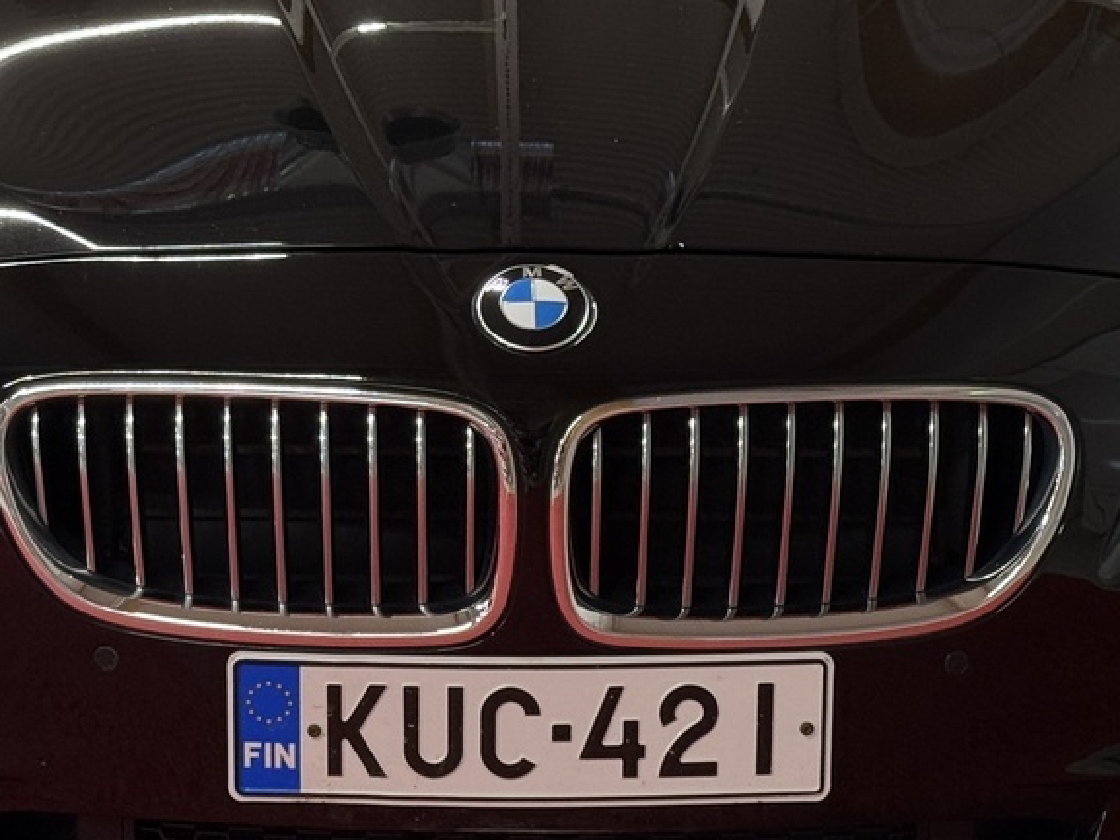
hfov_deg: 16.4
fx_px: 3883
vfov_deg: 12.3
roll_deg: -0.3
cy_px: 191
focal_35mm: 120
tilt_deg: -13.7
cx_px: 502
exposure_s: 1/63
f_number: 1.78
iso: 80
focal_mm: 6.76
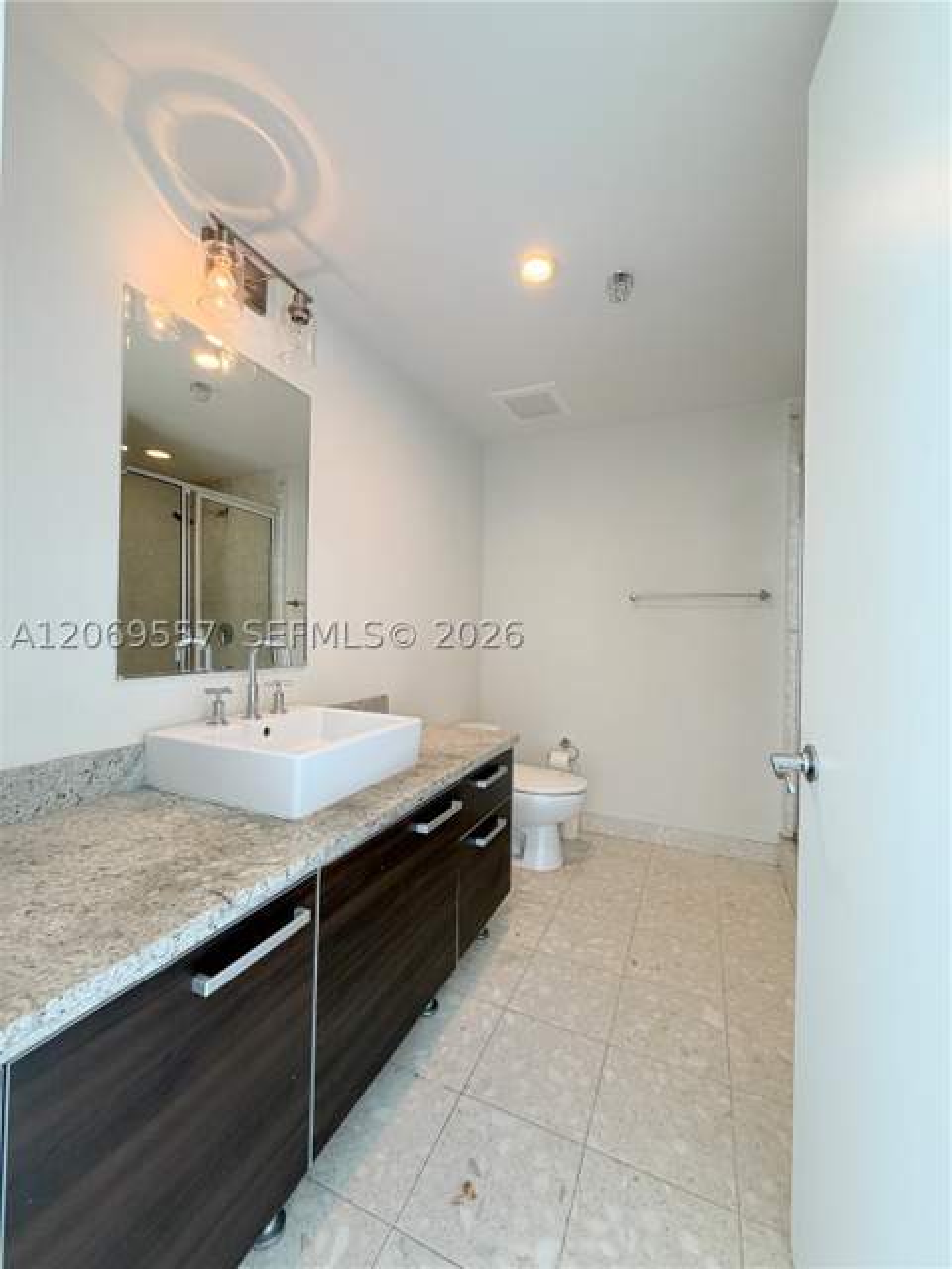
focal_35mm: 14
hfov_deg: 85.7
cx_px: 476
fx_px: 513
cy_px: 634
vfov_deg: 102.1
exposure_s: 1/121
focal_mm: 2.22
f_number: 2.2
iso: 160
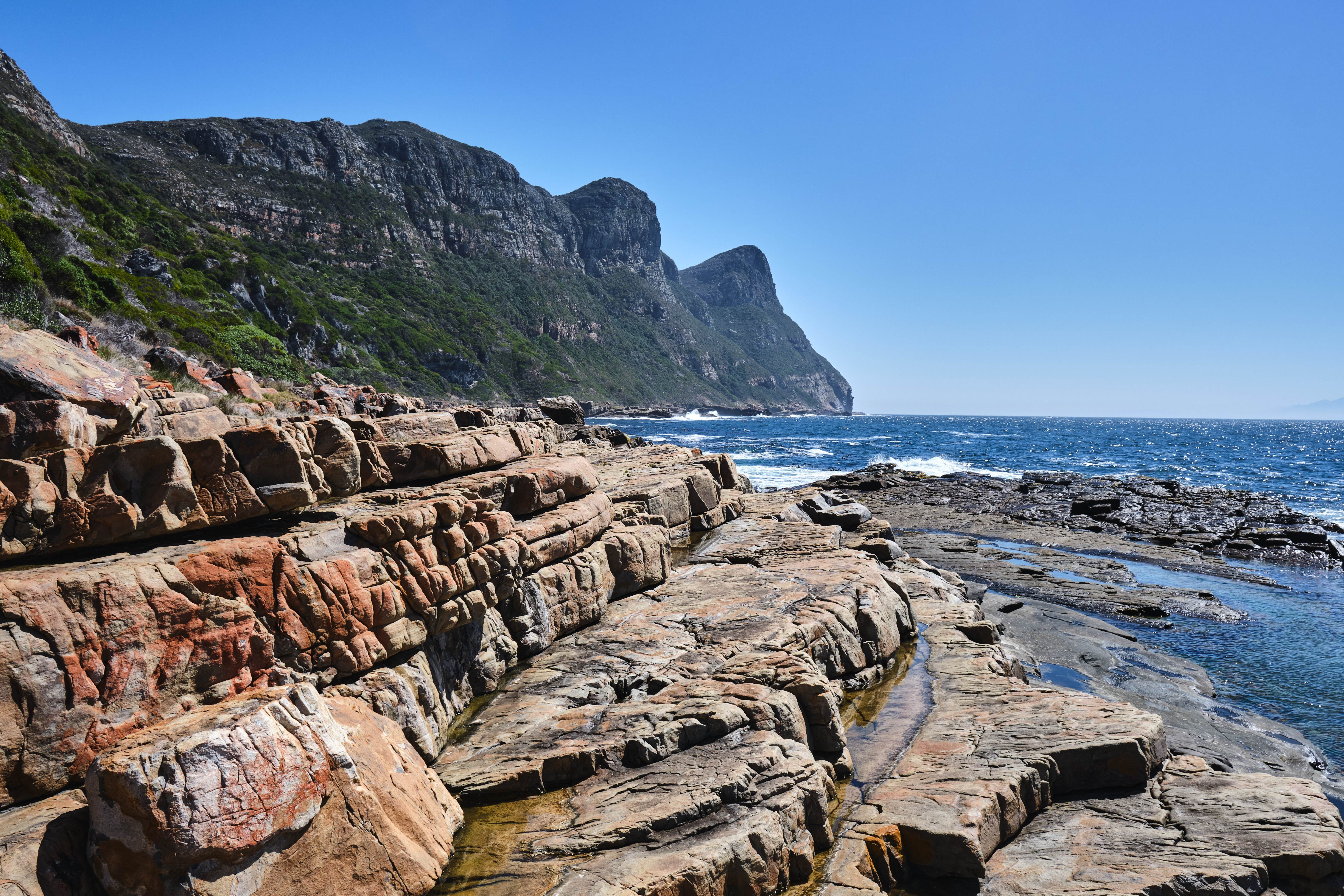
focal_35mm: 27
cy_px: 448
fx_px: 1008
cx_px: 672
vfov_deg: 47.9
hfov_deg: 67.4
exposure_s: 1/250
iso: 160
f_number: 9
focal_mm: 18
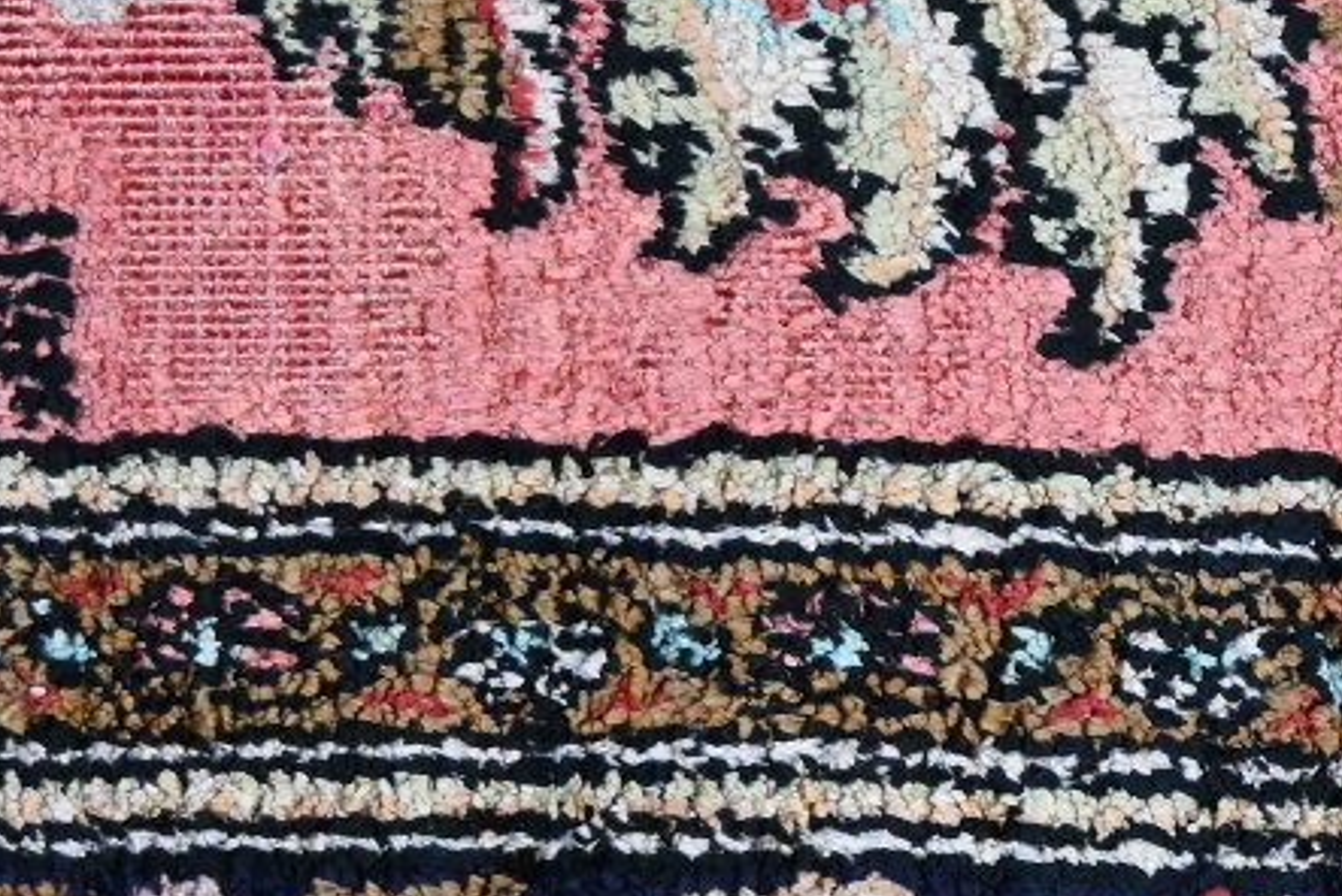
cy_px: 975
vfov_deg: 6.7
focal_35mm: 203
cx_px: 1796
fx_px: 7572
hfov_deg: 9.9
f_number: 6.3
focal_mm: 50
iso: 500
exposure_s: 1/80
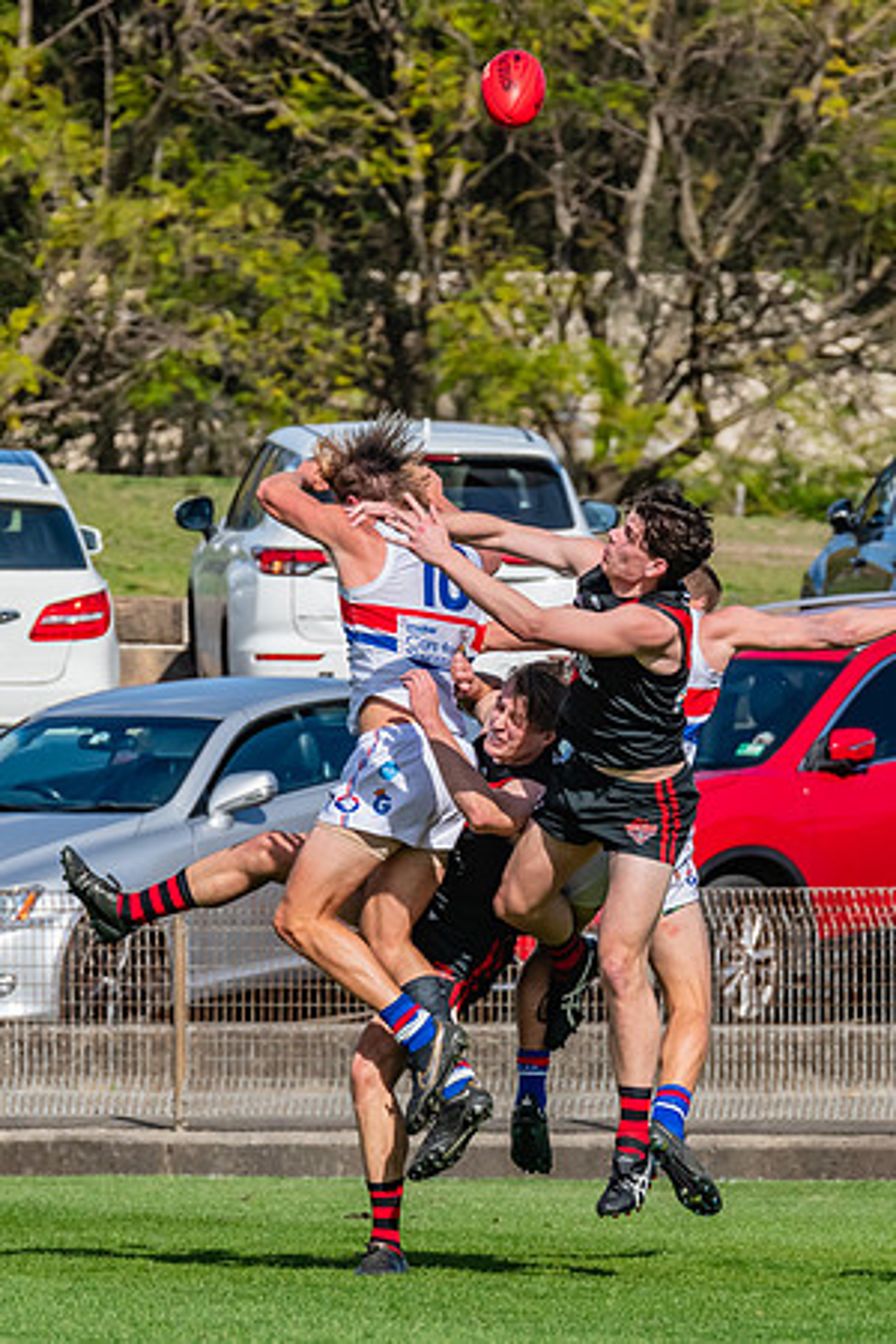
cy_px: 654
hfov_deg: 2.1
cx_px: 534
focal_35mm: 652
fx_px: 24354
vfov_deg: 3.2
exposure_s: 1/1600
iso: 800
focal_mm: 360
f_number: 13
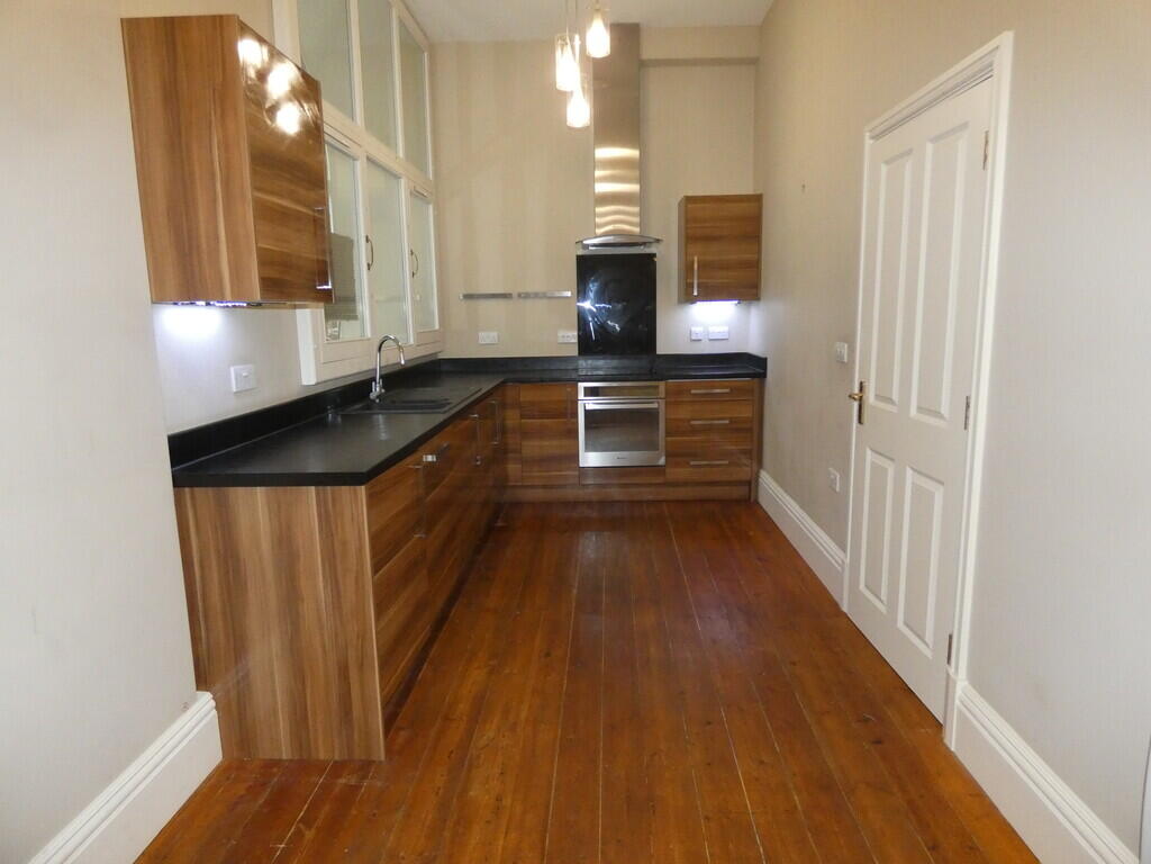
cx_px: 576
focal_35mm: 20
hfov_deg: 81.7
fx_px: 665
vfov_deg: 66.0
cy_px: 432
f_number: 2.8
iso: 800
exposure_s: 1/60
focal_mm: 3.6
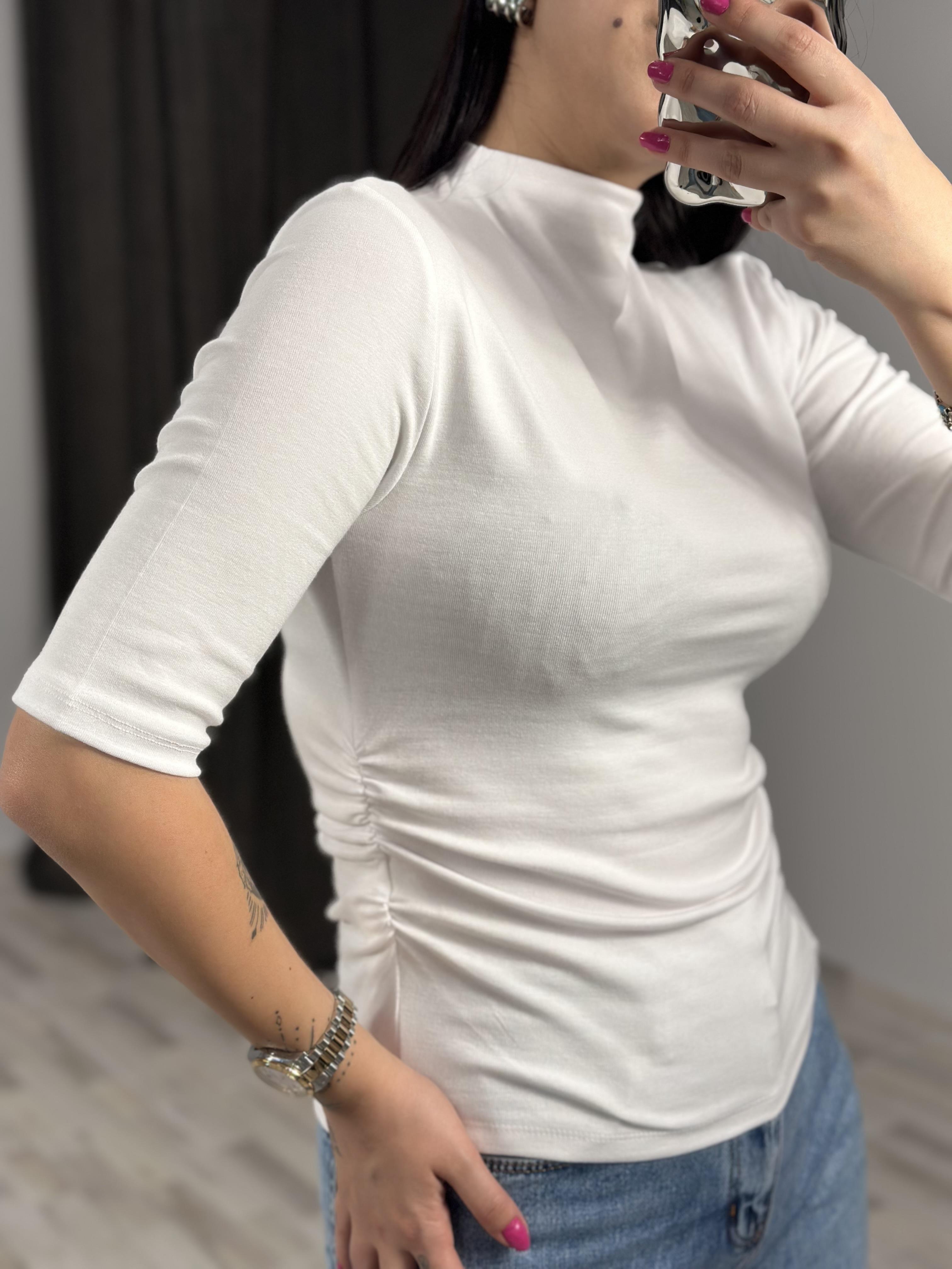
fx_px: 1760
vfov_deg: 39.7
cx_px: 476
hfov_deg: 30.3
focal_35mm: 48
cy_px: 634
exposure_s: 1/128
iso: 64
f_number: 1.78
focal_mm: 6.86
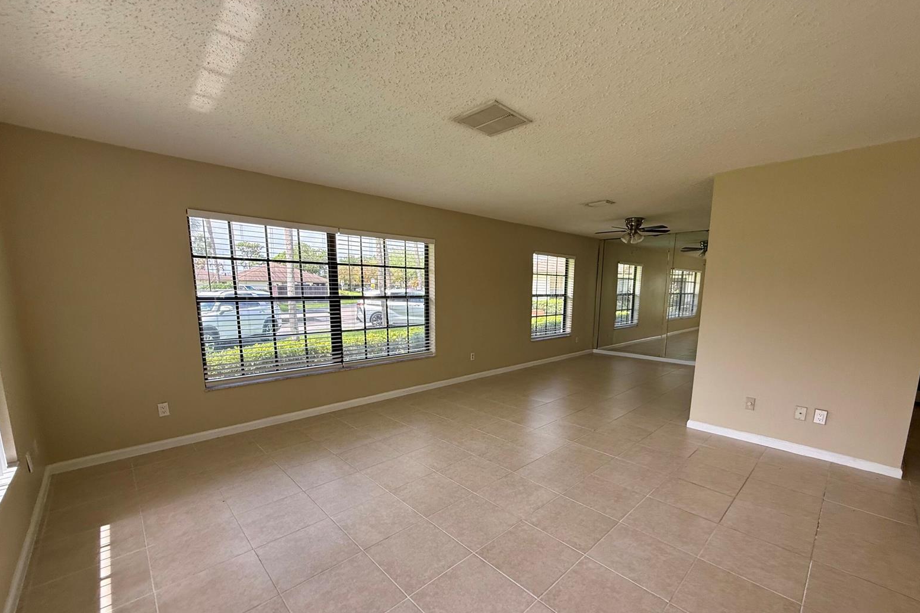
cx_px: 471
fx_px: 383
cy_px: 348
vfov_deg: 76.9
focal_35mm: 15
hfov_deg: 100.4
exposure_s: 1/218
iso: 64
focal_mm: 2.22
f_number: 2.2
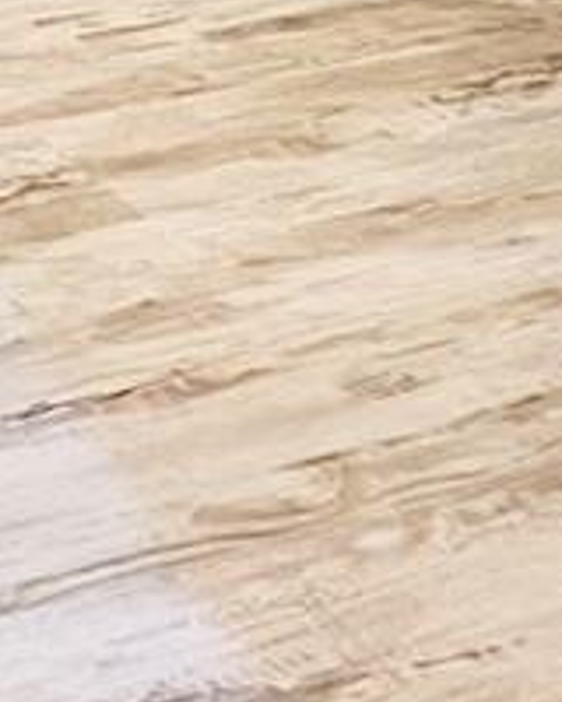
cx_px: -615
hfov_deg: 15.4
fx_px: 1580
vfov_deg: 19.4
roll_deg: -1.9
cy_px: -526
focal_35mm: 76
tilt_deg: -8.2
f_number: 1.8
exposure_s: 1/60
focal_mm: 1.57
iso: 500
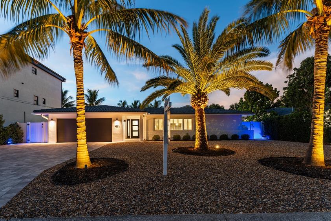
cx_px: 154
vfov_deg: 70.0
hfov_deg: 93.1
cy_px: 128
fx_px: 156
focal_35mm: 17
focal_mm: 14
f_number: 7.1
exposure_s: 30
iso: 100
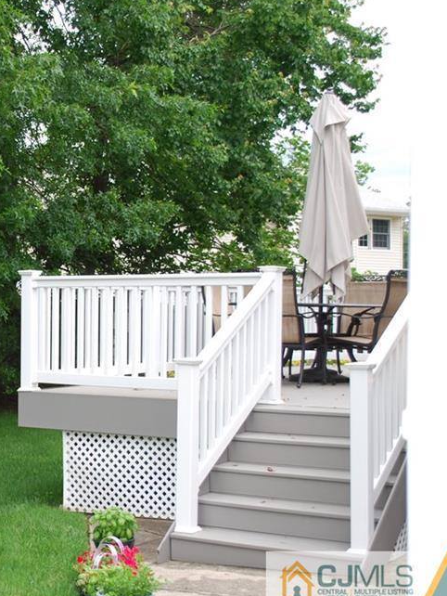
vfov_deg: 28.2
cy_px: 292
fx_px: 1187
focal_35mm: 69
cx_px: -19
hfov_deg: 20.5
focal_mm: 30
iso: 160
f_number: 4.8
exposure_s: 1/125
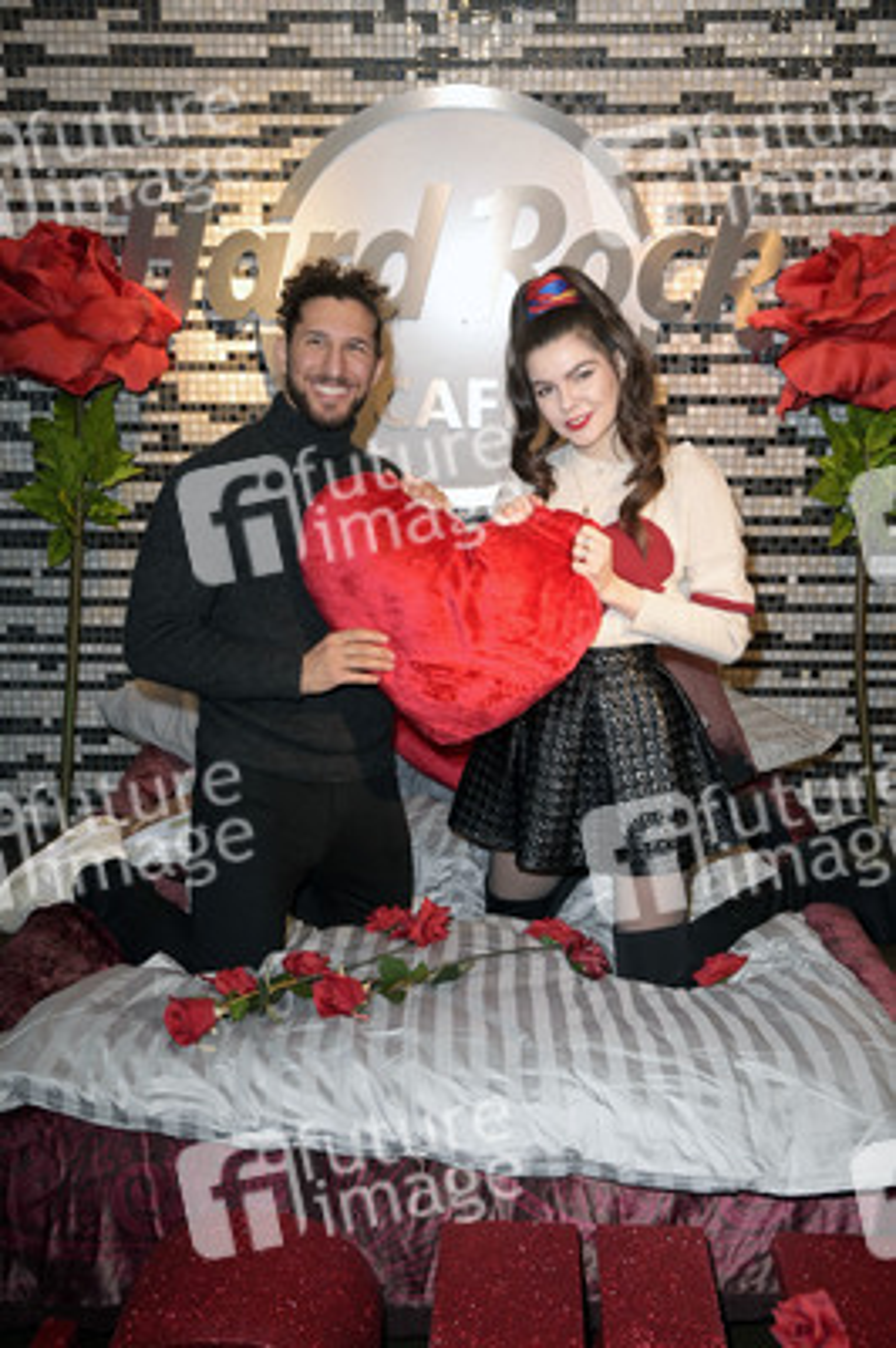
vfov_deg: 53.2
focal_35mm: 36
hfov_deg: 36.8
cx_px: 448
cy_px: 674
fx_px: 1346
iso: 3200
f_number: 5.6
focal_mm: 36
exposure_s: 1/125
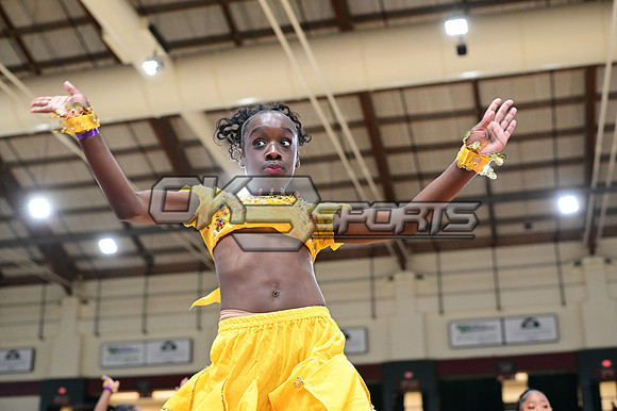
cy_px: 206
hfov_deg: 39.6
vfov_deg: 27.0
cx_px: 308
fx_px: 856
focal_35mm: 50
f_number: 3.2
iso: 6400
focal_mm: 50
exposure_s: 1/1000
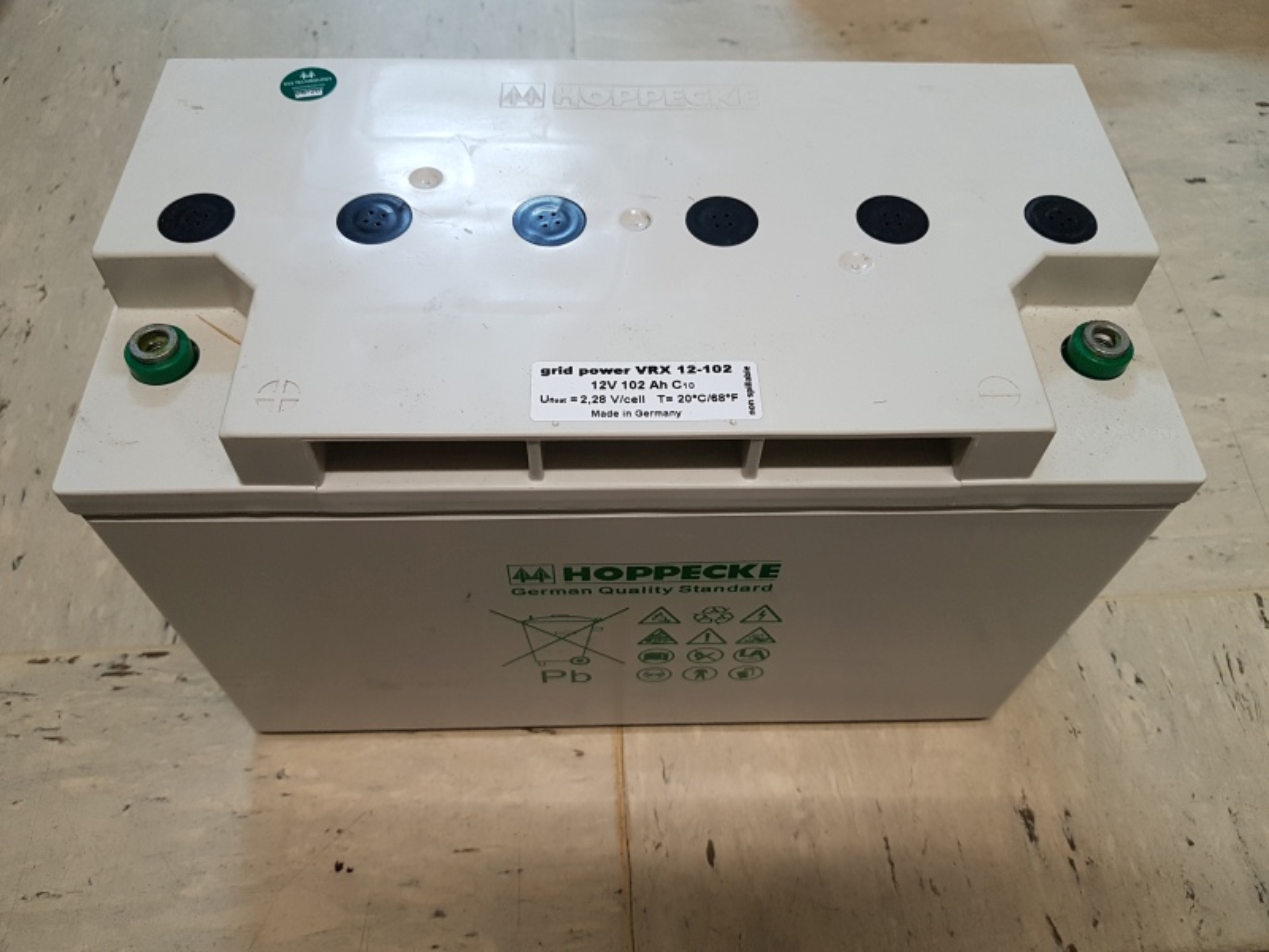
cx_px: 634
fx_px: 953
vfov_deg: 53.1
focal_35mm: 26
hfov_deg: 67.3
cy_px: 476
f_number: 1.7
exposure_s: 1/50
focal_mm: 4.2
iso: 160
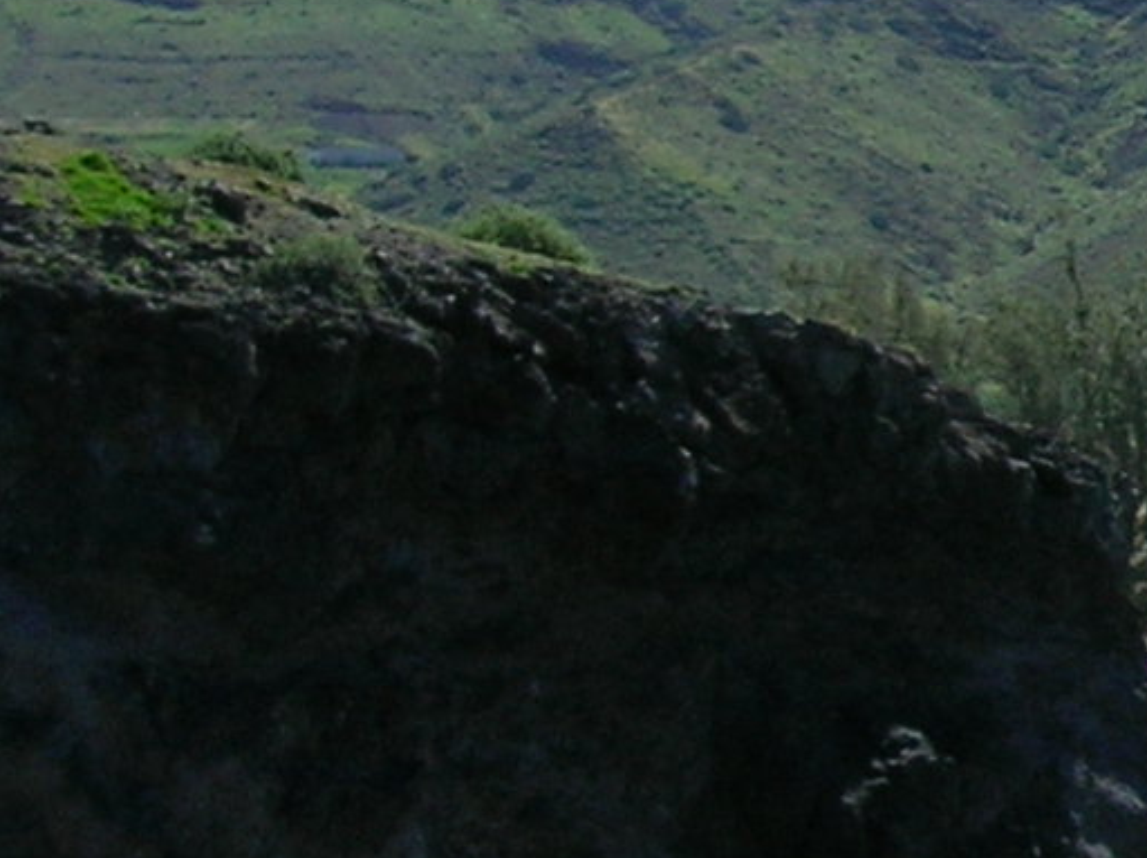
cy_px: 327
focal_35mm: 161
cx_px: 2346
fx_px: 5330
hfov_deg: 11.1
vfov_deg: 9.2
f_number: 4.9
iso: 50
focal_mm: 6
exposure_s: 1/444
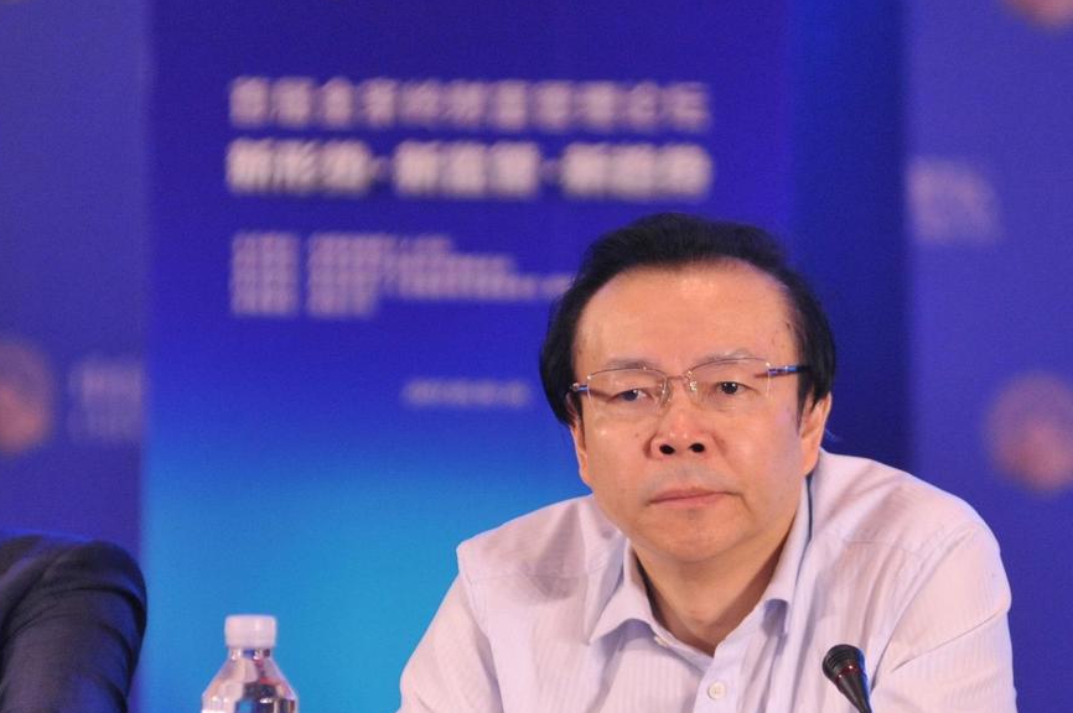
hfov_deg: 4.5
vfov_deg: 3.0
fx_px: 13759
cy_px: 462
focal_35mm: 462
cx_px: 706
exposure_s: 1/320
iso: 2500
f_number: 3.5
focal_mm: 200
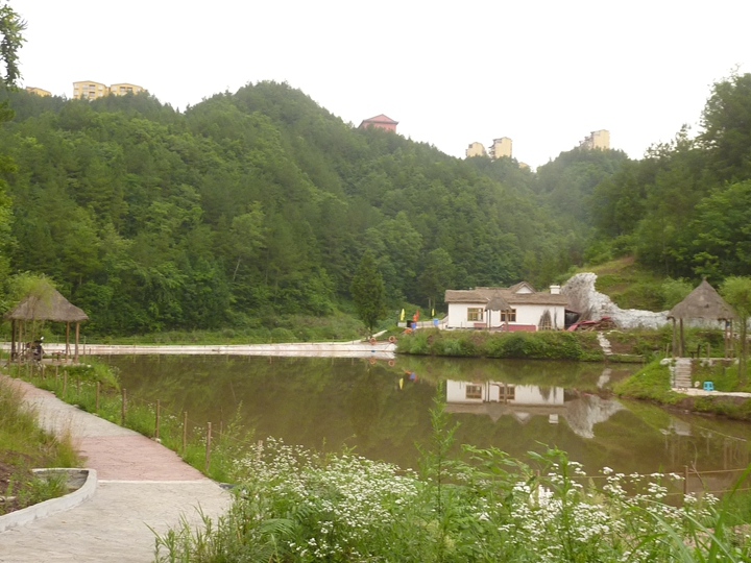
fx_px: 890
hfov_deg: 45.8
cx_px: 376
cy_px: 282
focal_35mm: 41
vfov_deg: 35.1
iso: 160
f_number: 3.4
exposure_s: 1/30
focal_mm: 4.7
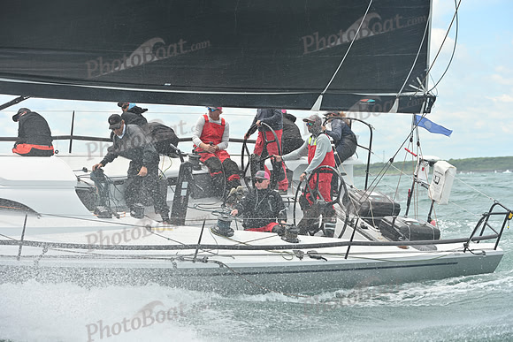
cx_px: 256
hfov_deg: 20.4
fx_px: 1425
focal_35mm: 100
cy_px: 171
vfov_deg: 13.7
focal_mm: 100
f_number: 5.6
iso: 250
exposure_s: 1/1250
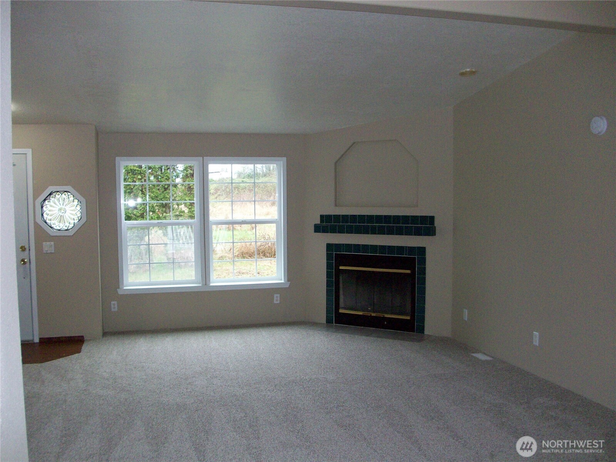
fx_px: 605
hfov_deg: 54.0
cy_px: 231
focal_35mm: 34
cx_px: 308
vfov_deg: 41.8
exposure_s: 1/60
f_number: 2.8
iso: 160
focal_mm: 5.7
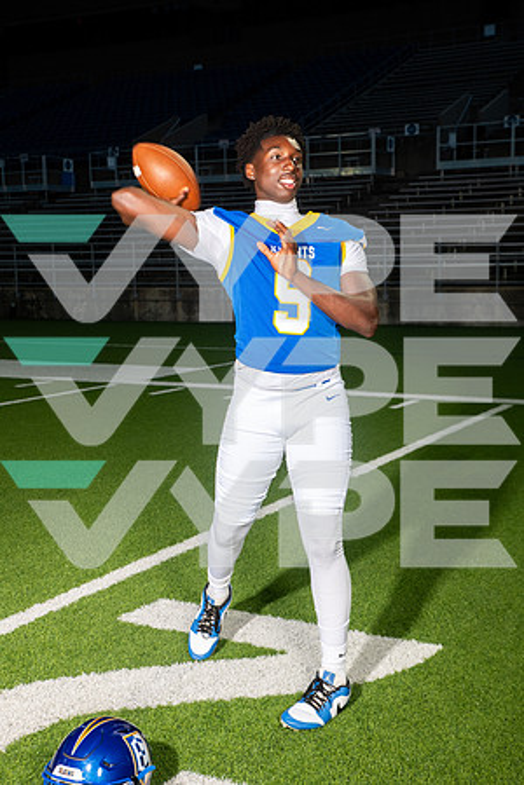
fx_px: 1048
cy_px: 392
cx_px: 262
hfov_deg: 28.1
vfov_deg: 41.1
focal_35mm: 48
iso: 800
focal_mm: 48
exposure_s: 1/320
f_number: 7.1
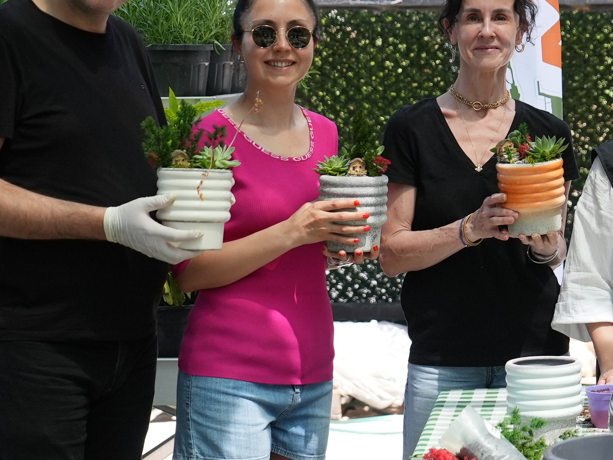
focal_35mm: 126
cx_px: 609
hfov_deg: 15.4
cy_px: 143
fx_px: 2231
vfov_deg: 11.7
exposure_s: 1/1600
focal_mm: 56
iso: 1000
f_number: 4.5
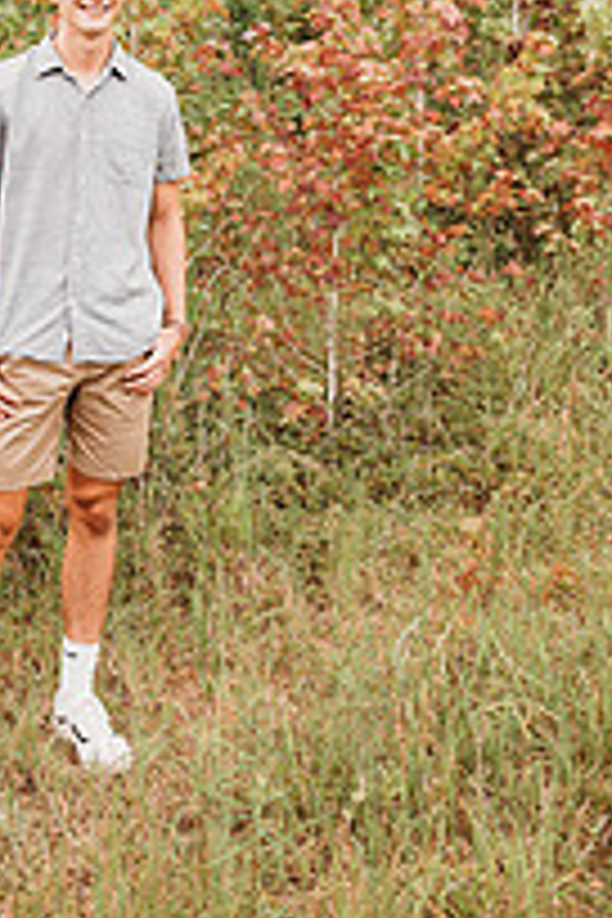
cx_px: 108
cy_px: 86
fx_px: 1351
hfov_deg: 25.0
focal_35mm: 53
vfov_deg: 35.3
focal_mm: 24
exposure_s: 1/320
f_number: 2.8
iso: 320
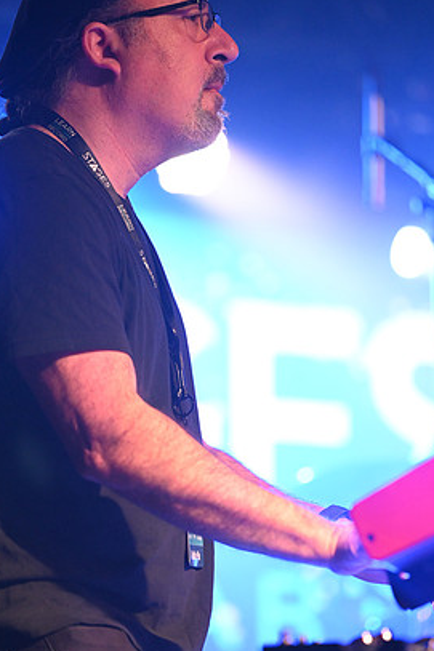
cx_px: 225
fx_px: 3873
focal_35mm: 214
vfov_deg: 9.6
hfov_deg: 6.4
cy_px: 357
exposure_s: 1/500
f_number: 2.8
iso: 3200
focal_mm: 150
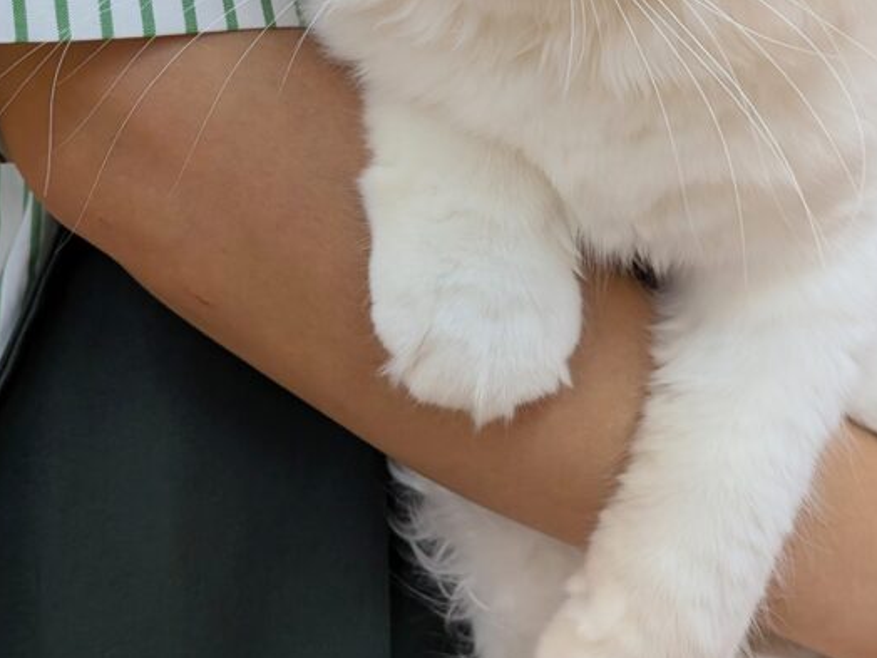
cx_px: 370
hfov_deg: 34.9
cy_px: 134
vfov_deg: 26.1
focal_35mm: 55
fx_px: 1393
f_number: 1.7
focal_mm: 4.53
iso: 61
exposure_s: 1/100
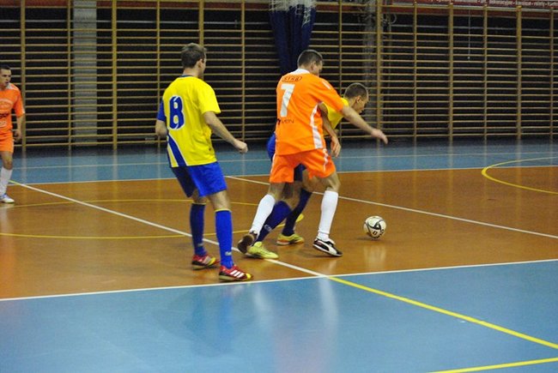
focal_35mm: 82
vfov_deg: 16.6
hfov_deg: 24.6
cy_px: 186
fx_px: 1280
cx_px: 279
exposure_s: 1/100
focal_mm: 55
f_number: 5
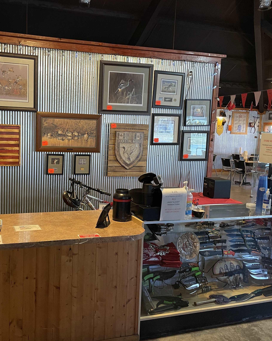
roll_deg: -1.3
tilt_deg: -6.8
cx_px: 89
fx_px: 342
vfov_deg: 52.8
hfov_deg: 42.7
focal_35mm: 34
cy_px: 171
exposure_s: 1/40
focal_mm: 4.2
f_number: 1.6
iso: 320
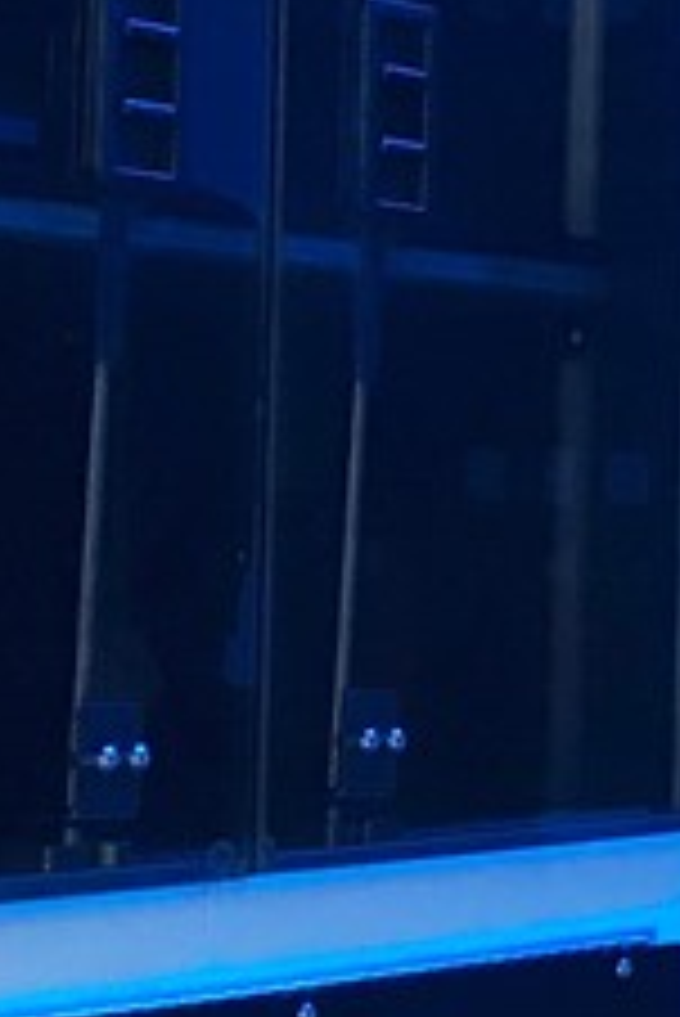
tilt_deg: +4.2
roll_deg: -0.5
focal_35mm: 132
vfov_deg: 15.5
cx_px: 1333
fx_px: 3734
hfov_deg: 9.7
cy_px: 324
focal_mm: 3.99
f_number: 1.8
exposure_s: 1/15
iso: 80
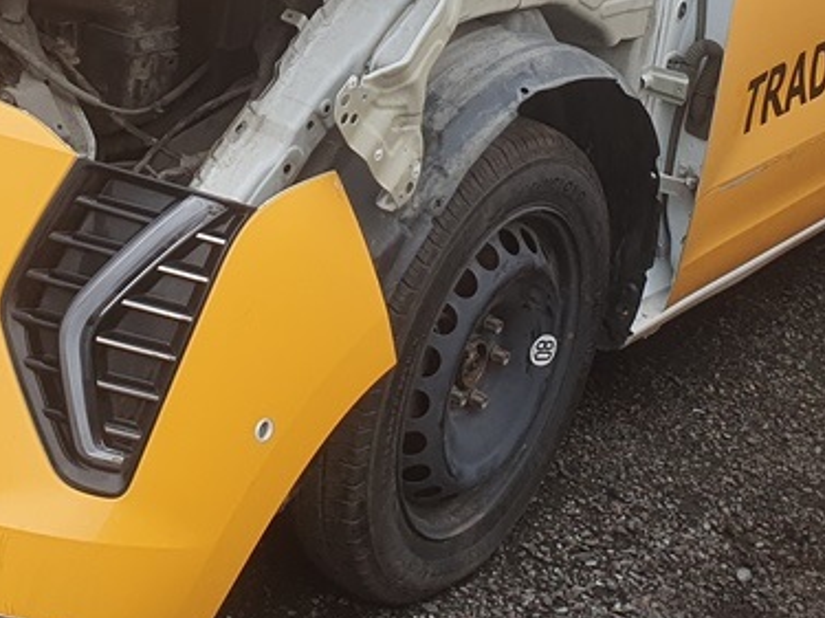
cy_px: -75
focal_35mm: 71
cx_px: 227
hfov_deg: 27.1
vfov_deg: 19.7
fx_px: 1692
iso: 50
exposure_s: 1/450
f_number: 2.4
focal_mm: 4.32
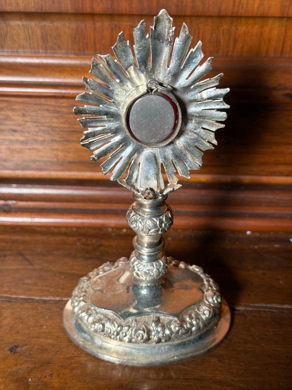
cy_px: 195
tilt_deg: -31.7
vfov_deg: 39.7
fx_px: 540
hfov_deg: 30.3
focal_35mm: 48
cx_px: 146
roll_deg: -0.6
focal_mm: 6.76
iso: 80
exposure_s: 1/87
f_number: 1.78
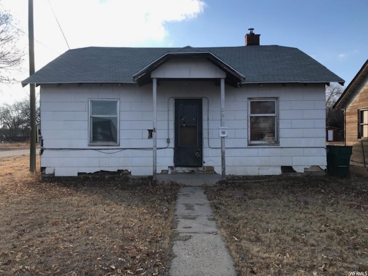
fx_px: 298
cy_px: 138
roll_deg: -0.3
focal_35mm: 28
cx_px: 184
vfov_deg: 49.7
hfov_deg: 63.4
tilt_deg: +0.8
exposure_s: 1/1212
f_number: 1.8
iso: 20
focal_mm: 3.99
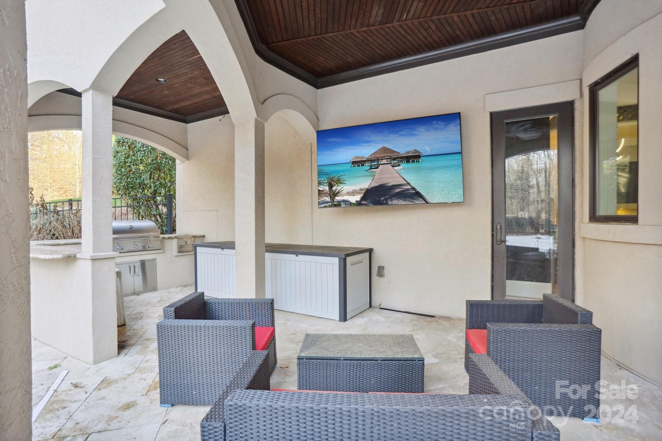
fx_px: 331
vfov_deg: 67.4
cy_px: 220
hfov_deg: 90.0
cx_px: 331
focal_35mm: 18
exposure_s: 1/125
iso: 400
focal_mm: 18
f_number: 7.1
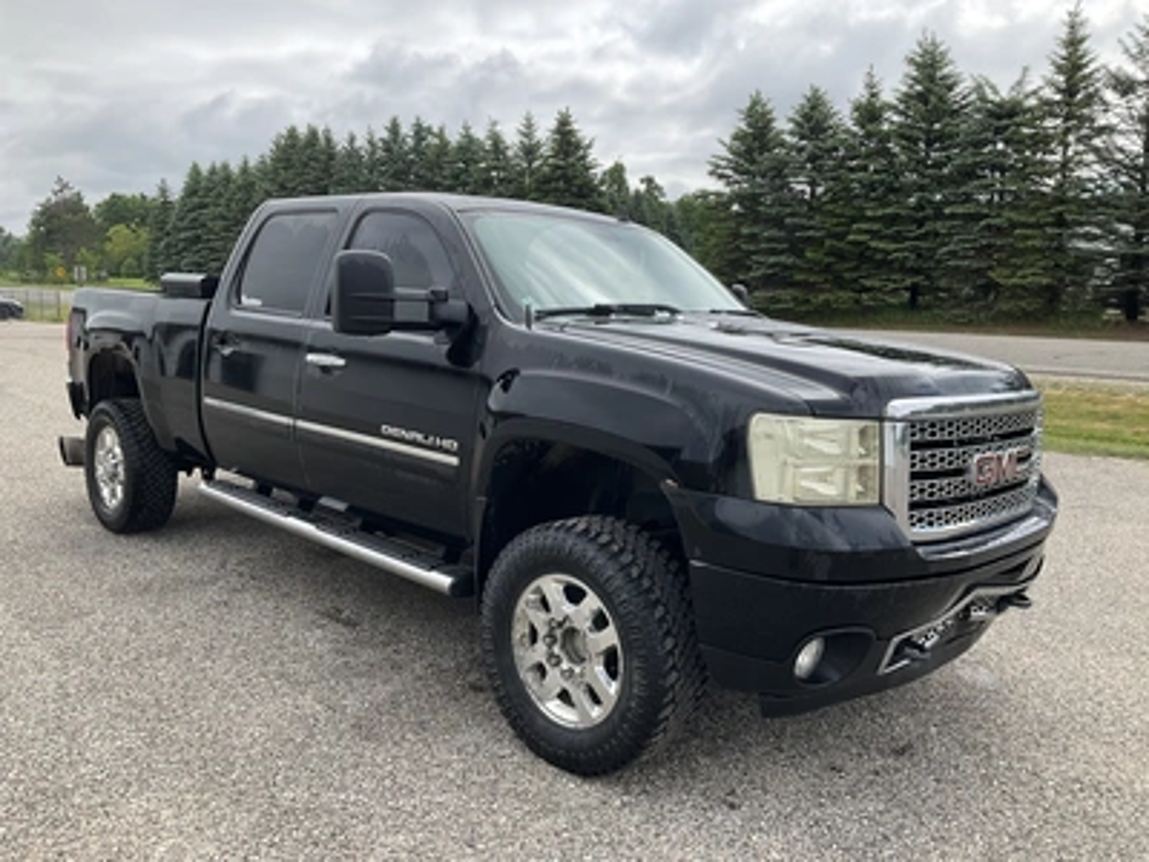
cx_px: 574
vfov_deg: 48.2
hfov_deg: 61.7
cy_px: 431
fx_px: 963
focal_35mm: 29
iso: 25
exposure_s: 1/929
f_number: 1.8
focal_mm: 3
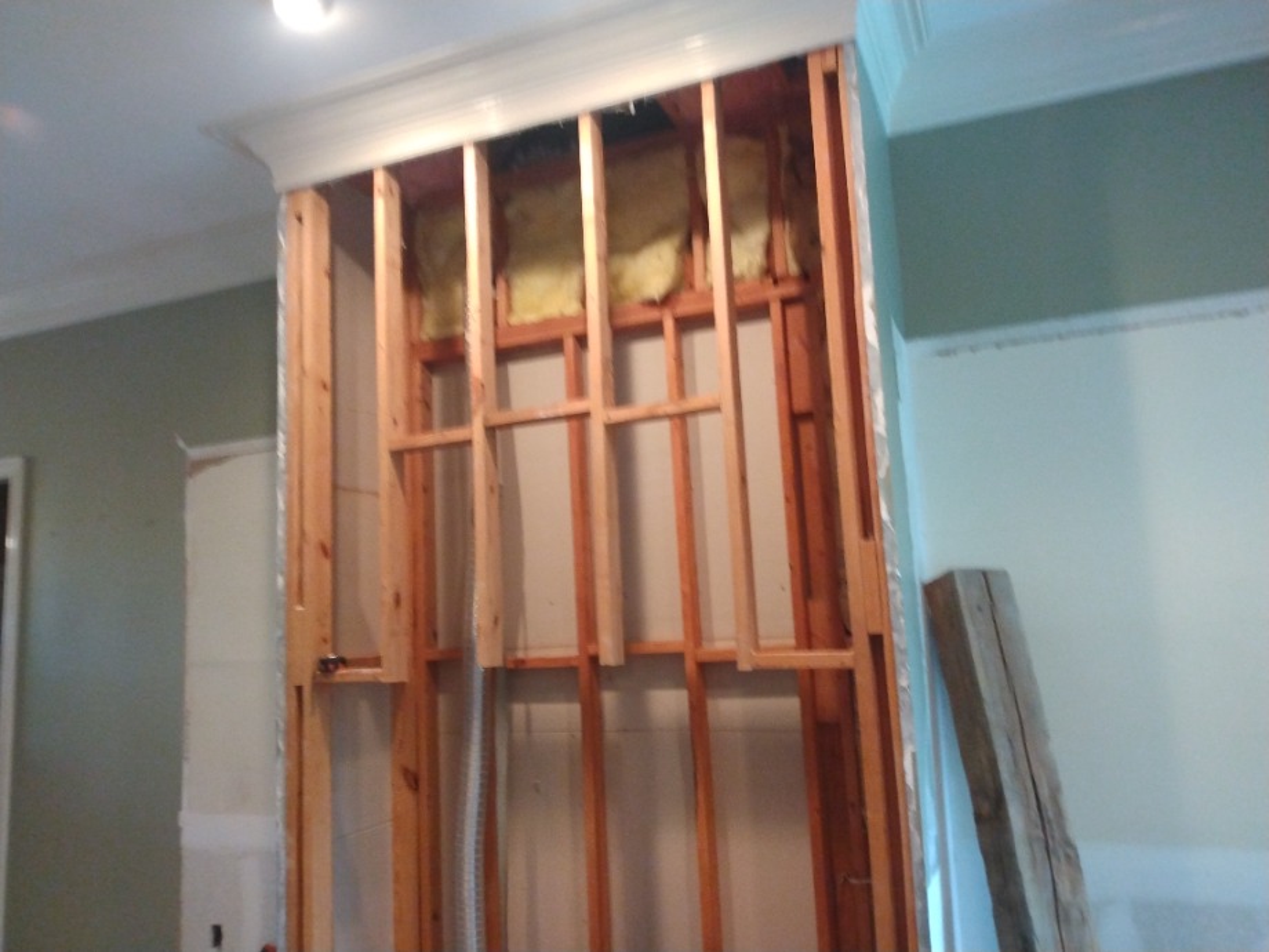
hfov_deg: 81.7
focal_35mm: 20
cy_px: 476
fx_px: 733
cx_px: 634
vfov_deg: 66.0
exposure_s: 1/24
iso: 738
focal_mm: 3.54
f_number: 2
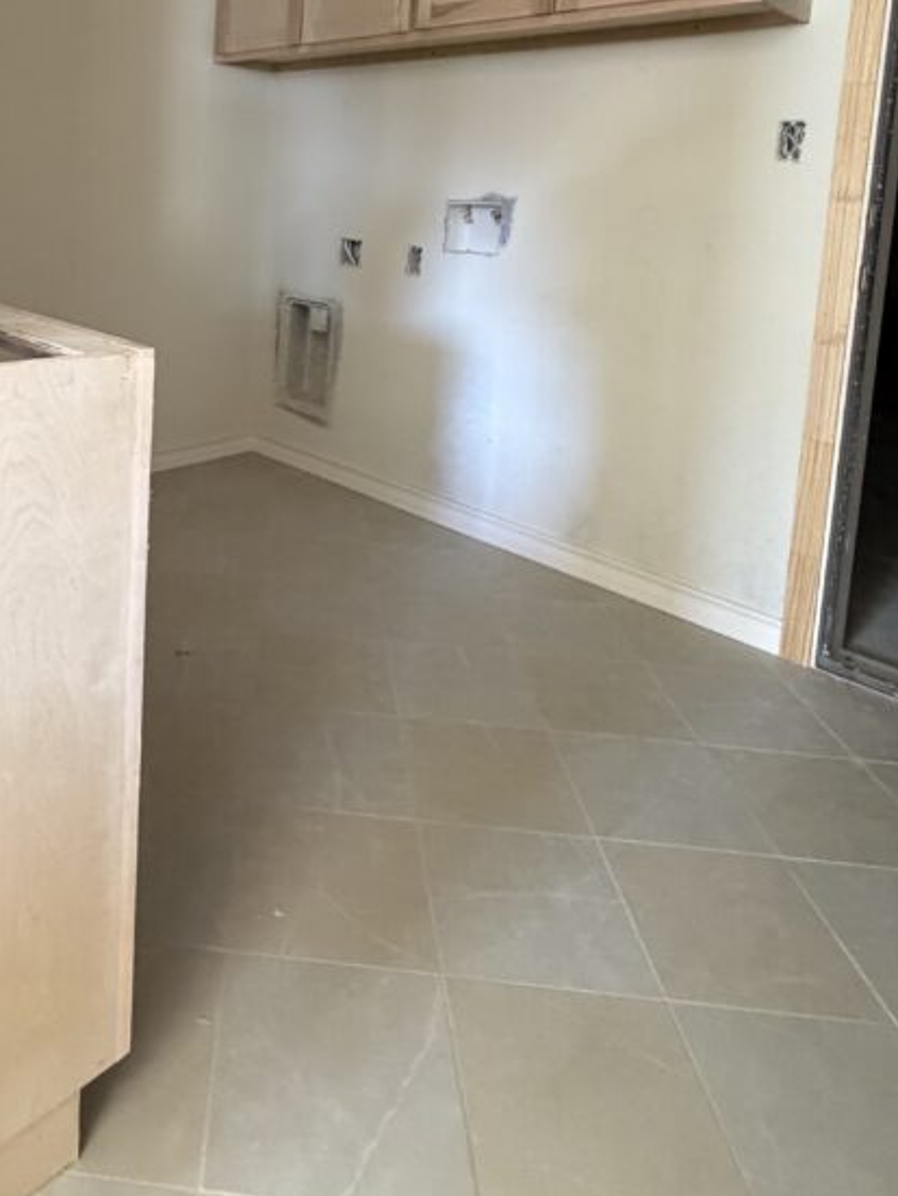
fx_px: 898
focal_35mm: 26
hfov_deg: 51.2
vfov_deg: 62.8
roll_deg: -2.0
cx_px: 241
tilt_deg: -5.9
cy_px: 278
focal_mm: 2.22
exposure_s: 1/60
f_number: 2.2
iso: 400
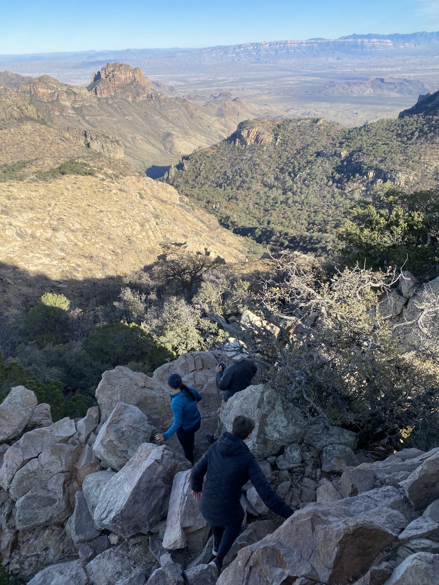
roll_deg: +3.4
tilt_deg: -29.8
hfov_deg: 53.1
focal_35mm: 26
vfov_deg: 67.3
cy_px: 292
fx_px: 440
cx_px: 220
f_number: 1.8
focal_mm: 4.25
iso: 32
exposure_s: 1/1608
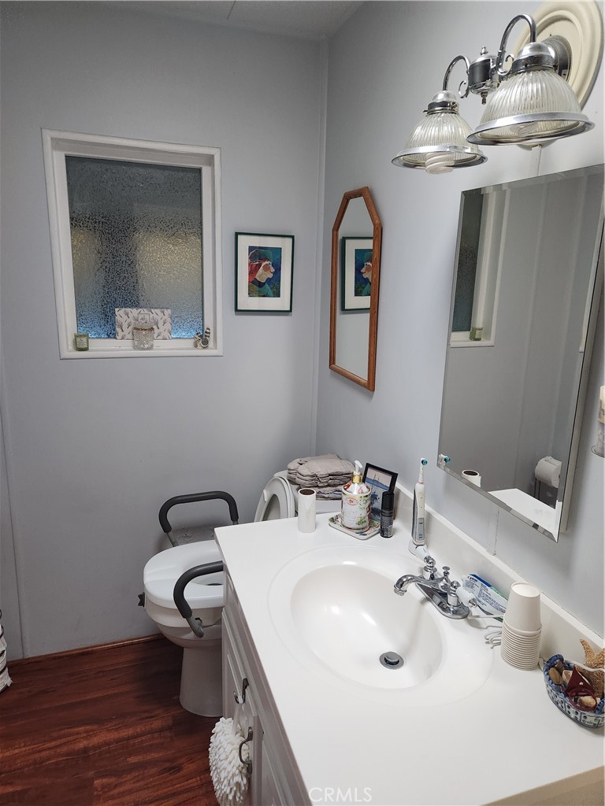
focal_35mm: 23
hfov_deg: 58.9
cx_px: 302
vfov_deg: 73.9
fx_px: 536
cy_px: 403
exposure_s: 1/120
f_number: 1.8
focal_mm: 5.4
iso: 400
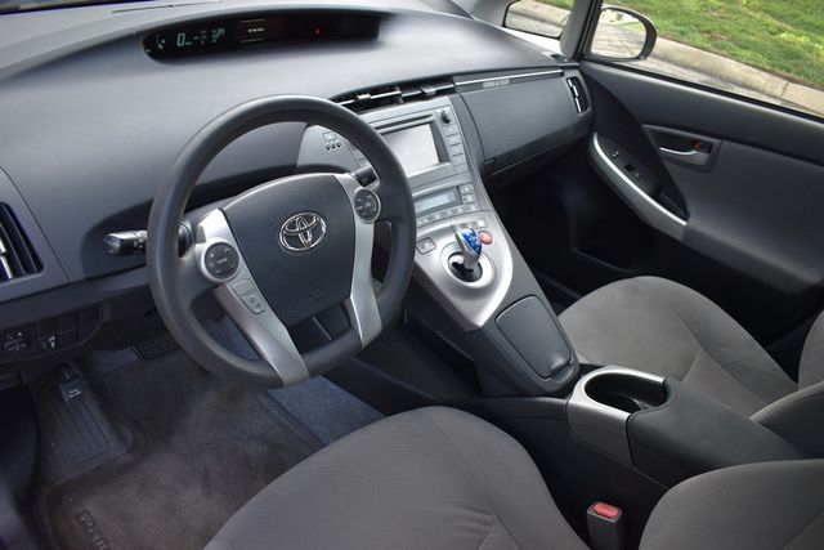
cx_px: 412
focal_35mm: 27
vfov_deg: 48.0
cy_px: 275
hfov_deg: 67.4
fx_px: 618
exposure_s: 1/250
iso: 560
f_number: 3.5
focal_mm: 18
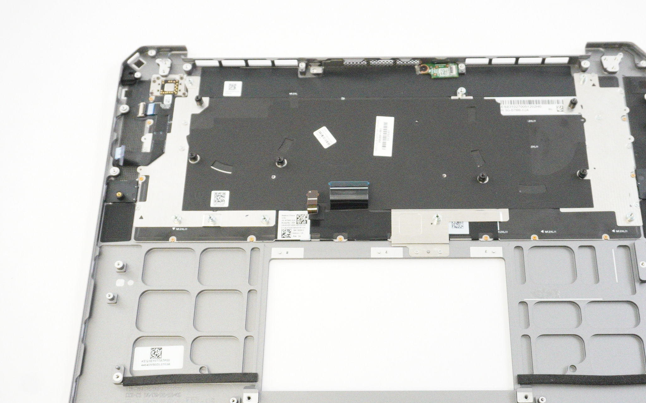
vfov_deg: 30.1
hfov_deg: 46.4
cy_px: 230
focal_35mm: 43
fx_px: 750
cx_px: 380
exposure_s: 1/320
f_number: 5.6
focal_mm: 23
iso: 10000
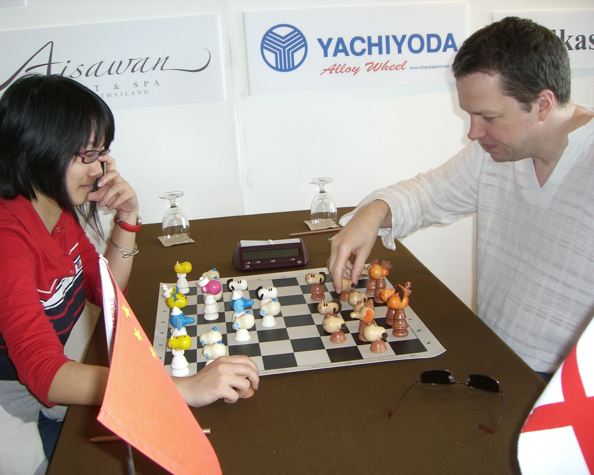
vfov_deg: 37.3
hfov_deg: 45.8
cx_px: 294
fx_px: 703
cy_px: 239
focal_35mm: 40
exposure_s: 1/60
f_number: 2.7
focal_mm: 6.2
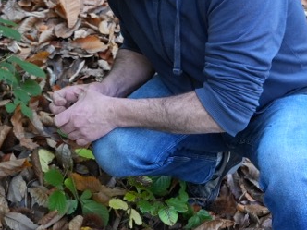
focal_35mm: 92
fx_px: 816
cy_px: 83
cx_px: 87
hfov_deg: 21.2
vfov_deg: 16.0
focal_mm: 31
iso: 2500
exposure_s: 1/160
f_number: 4.5
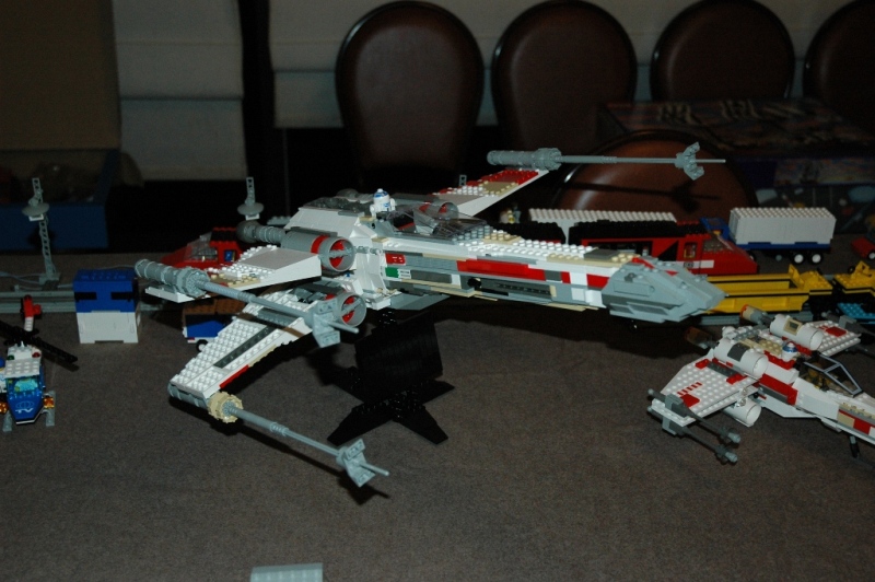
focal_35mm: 46
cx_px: 438
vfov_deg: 28.9
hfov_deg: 42.4
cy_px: 291
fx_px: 1129
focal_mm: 31
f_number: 4
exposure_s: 1/60
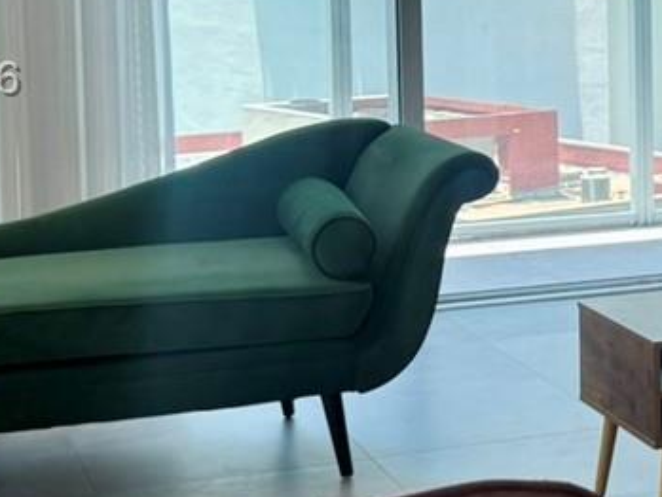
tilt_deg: -4.4
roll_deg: +0.3
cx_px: 947
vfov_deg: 13.4
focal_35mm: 110
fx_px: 2104
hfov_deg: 16.5
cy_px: 82
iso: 80
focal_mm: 6.76
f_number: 1.78
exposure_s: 1/292
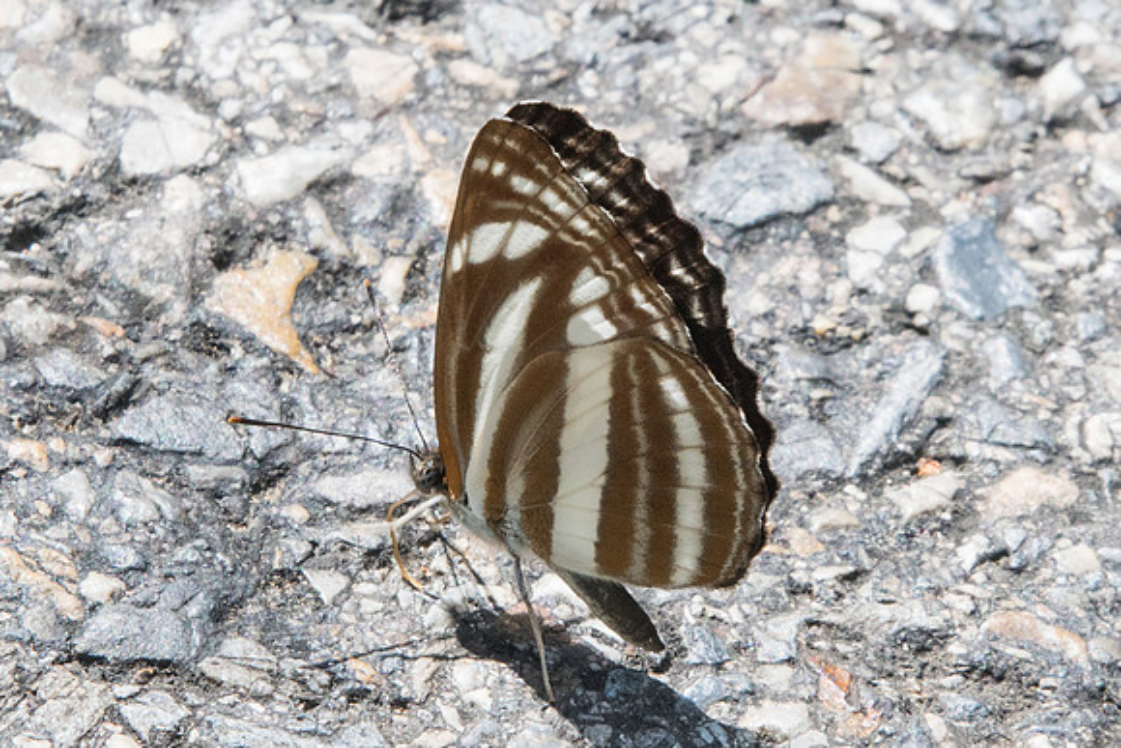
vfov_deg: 1.2
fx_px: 35689
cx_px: 780
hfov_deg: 1.8
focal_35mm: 1146
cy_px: 376
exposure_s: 1/500
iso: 800
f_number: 16
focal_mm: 400
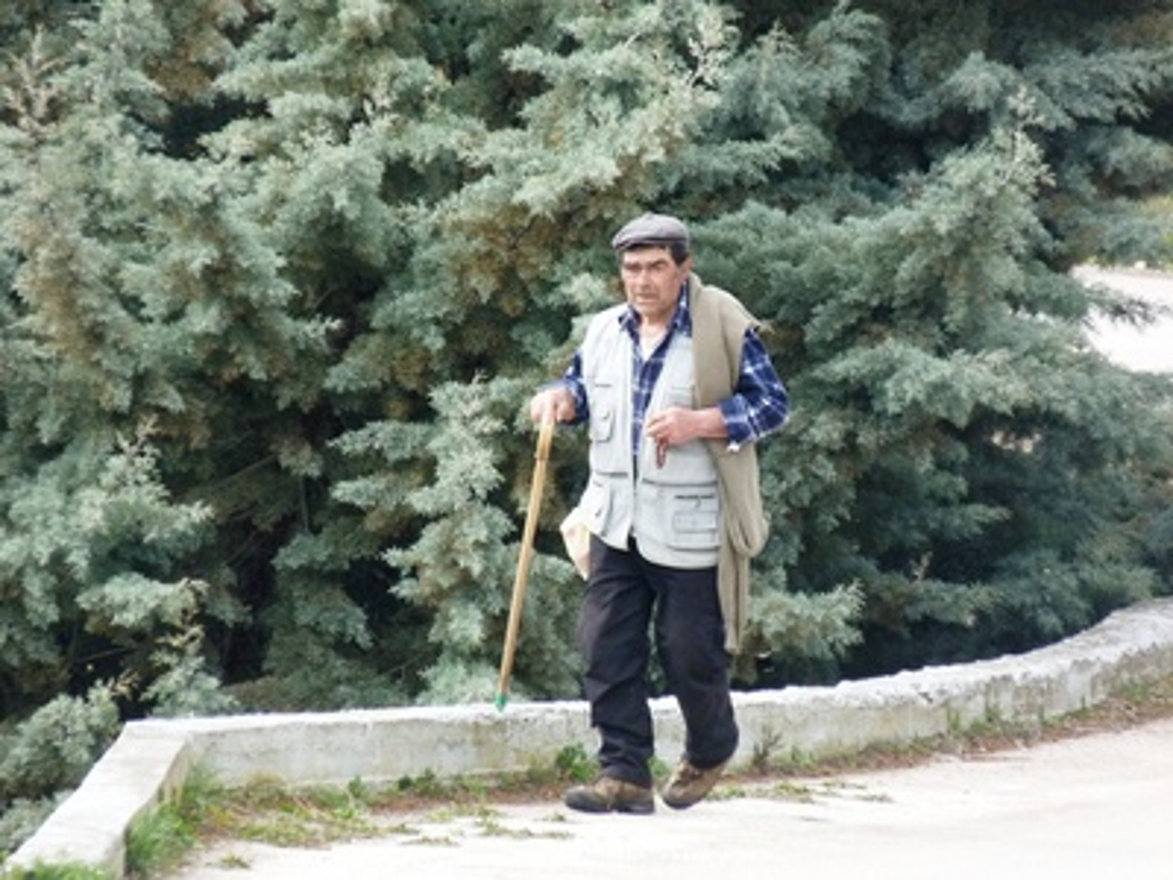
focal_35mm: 600
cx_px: 586
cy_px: 440
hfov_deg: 3.3
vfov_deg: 2.5
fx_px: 20332
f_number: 5.2
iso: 200
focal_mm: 107.9
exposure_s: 1/125
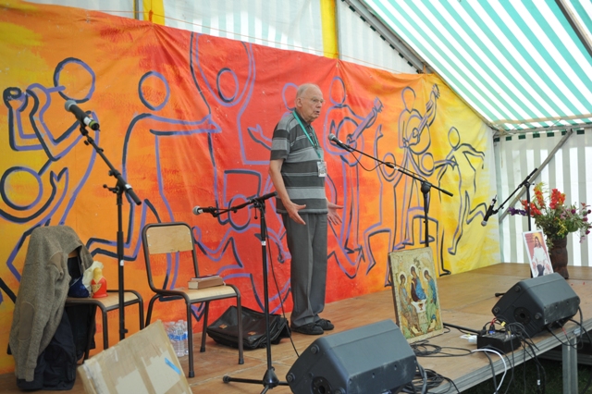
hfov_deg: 46.4
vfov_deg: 31.9
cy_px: 197
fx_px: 690
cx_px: 296
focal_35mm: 42
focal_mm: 42
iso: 250
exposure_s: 1/80
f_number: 3.5
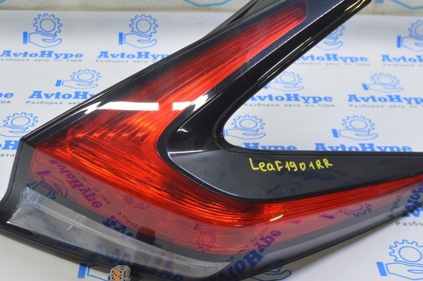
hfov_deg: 34.1
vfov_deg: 23.0
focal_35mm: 59
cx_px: 218
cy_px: 101
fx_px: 690
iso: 400
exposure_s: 1/20
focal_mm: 25
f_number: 5.6
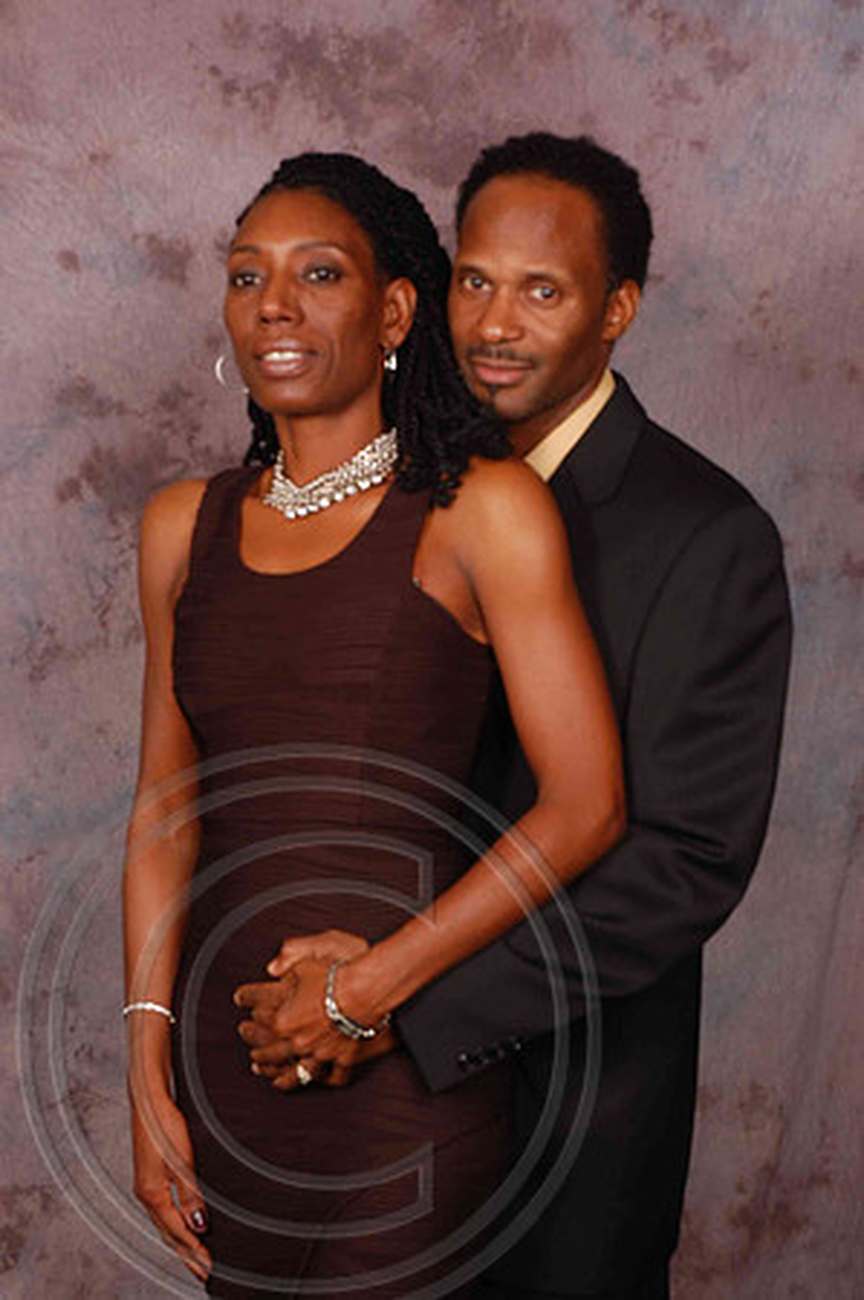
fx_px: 2598
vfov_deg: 28.1
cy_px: 650
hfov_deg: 18.9
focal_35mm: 72
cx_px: 432
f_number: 10
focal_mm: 48
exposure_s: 1/125
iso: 200
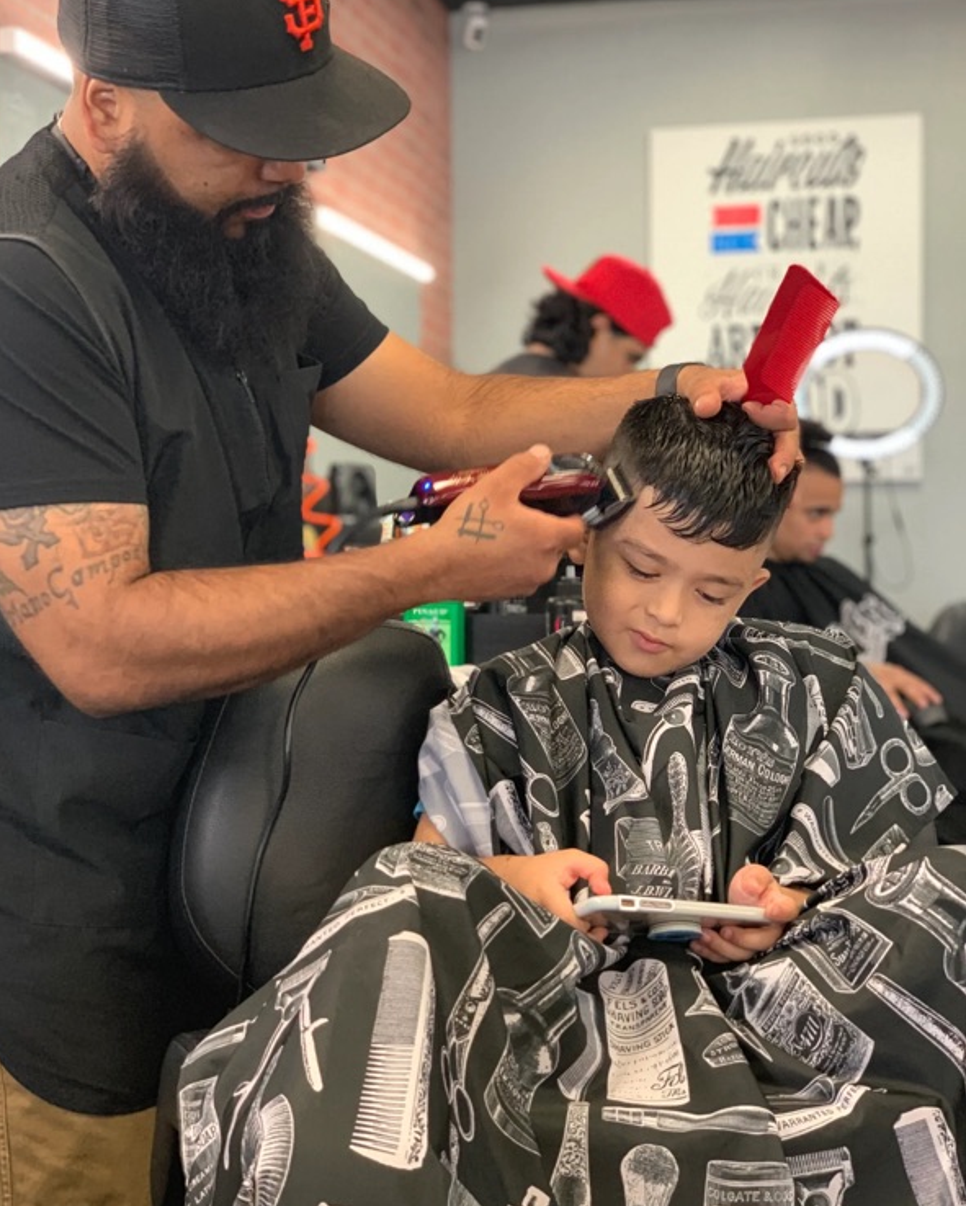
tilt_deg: -1.7
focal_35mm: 55
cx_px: 477
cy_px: 636
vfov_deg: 34.1
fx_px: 1964
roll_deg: +0.3
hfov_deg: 27.6
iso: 200
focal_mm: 6
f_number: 2.4
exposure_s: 1/60
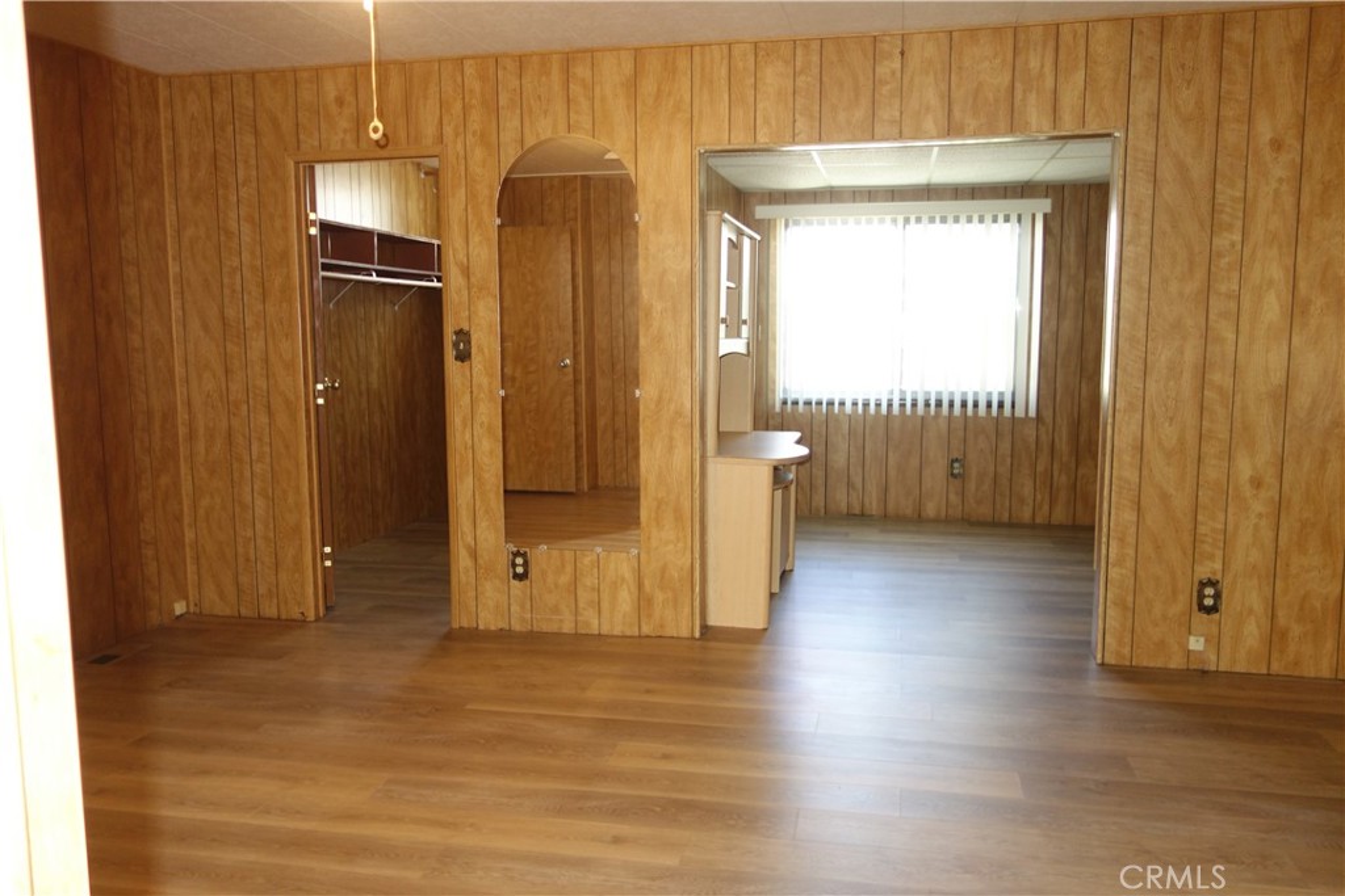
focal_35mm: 28
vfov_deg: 46.4
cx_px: 672
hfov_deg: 65.5
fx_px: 1046
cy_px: 448
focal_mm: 10.4
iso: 250
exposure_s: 1/30
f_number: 1.8
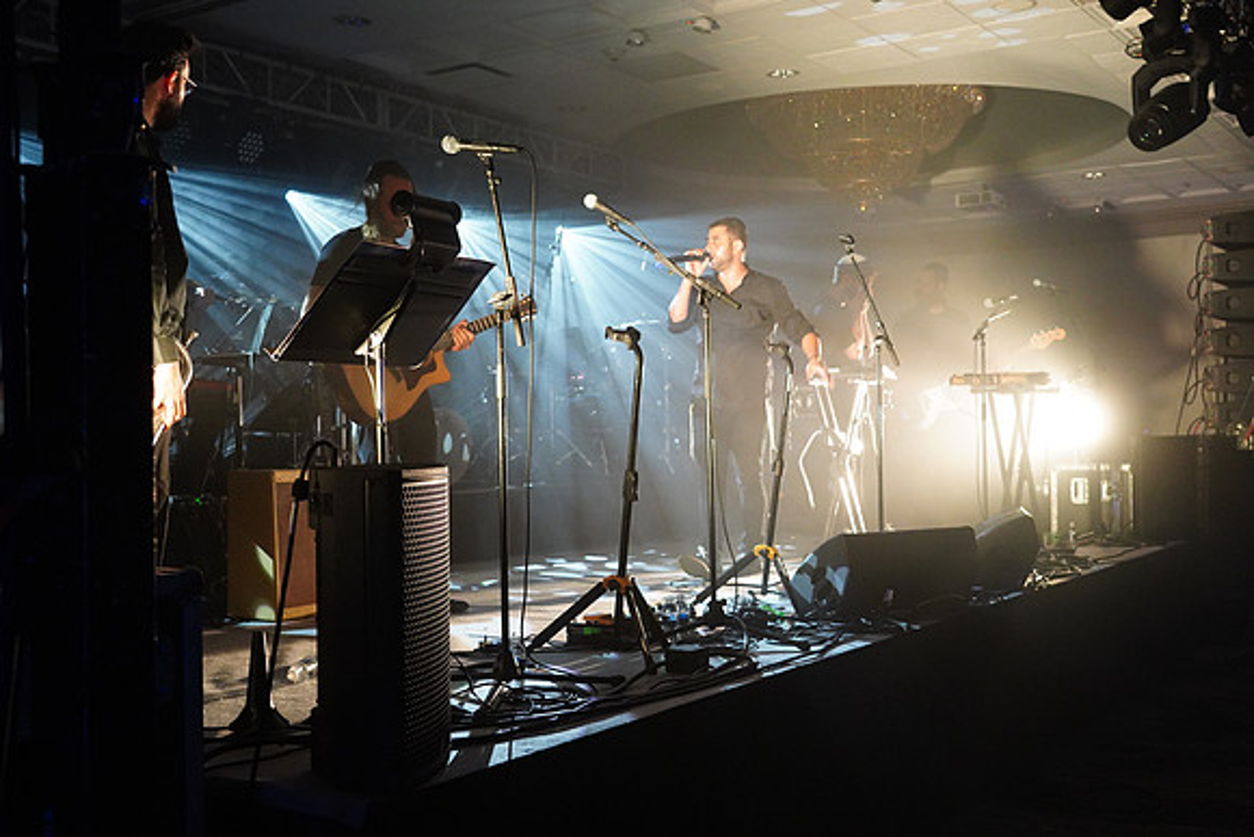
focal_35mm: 38
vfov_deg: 35.1
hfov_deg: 50.7
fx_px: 1324
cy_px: 418
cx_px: 627
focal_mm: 38
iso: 8000
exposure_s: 1/80
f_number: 4.5
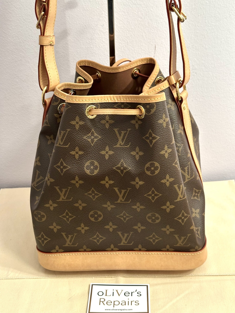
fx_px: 434
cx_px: 118
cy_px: 156
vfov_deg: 39.7
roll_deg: +1.0
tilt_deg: -28.9
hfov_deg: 30.3
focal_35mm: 48
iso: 160
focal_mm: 6.86
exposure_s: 1/50
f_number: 1.78
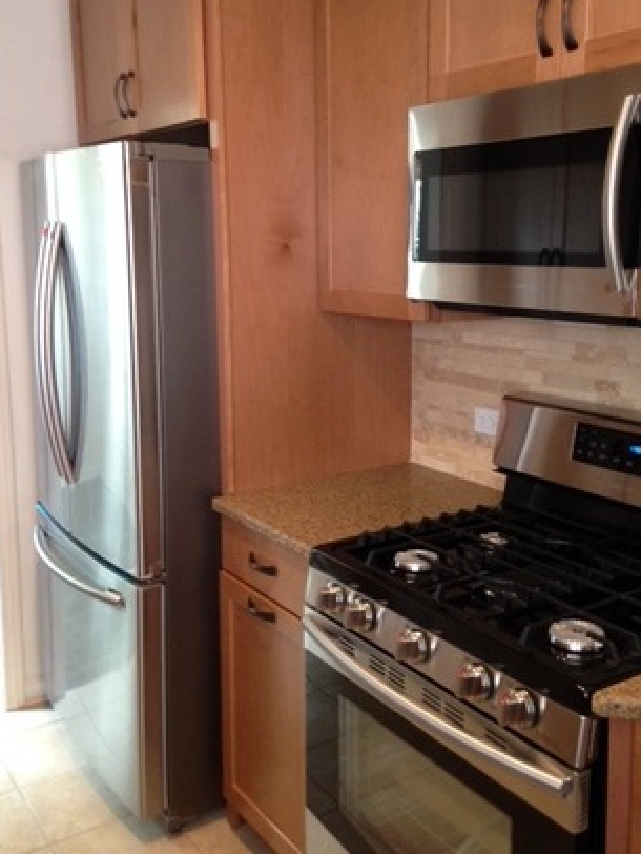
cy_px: 383
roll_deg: -0.3
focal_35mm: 39
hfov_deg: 36.8
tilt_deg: -8.0
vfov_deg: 47.8
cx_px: 361
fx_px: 962
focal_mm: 4.12
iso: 125
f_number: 2.4
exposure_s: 1/20
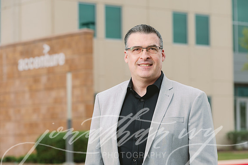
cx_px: 124
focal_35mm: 127
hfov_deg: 16.1
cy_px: 83
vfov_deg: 10.8
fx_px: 874
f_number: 4.5
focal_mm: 125
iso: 100
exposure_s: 1/200
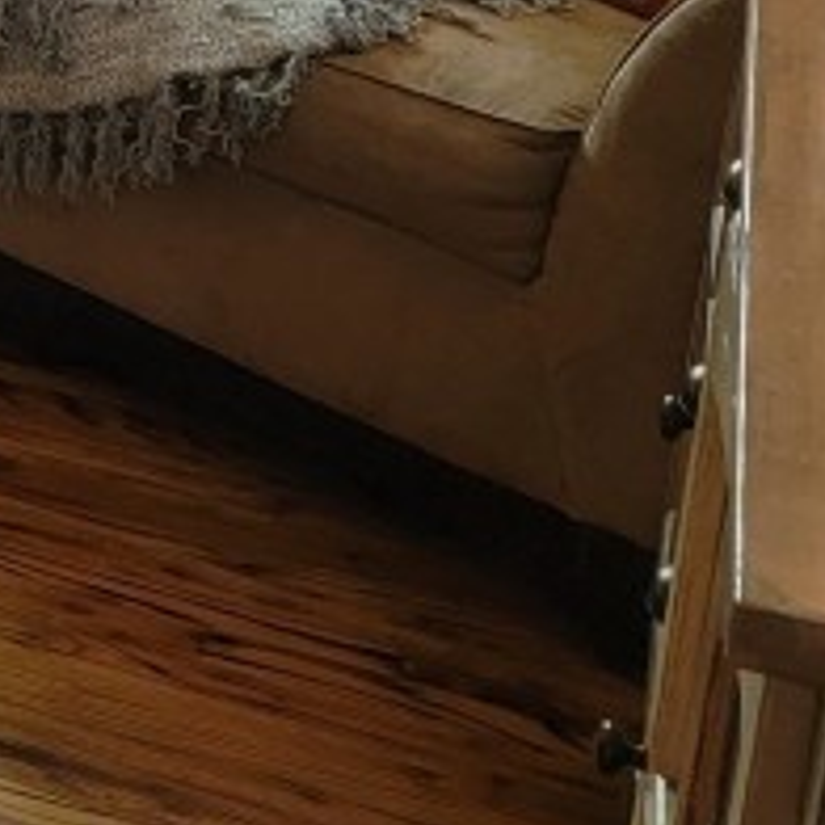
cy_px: -345
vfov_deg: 14.8
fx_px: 2993
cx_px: -1191
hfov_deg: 12.3
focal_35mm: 111
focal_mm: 6.7
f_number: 1.8
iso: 160
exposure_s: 1/40
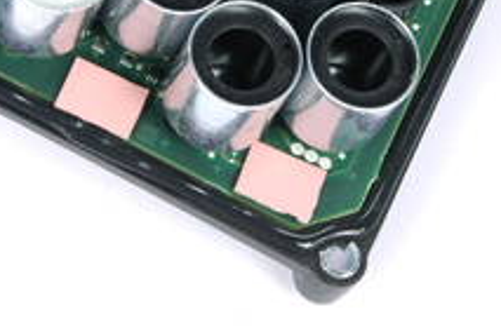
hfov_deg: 7.4
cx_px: 214
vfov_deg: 4.9
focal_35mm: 280
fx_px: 3888
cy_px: -76
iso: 320
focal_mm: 62
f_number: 25
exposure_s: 1/200
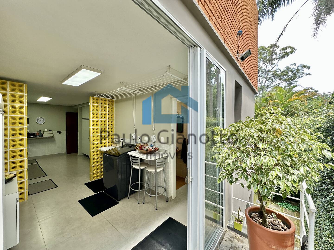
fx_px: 135
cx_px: 167
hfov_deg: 102.1
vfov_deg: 85.7
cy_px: 125
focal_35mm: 14
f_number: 2.2
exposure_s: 1/99
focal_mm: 2.22
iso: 50
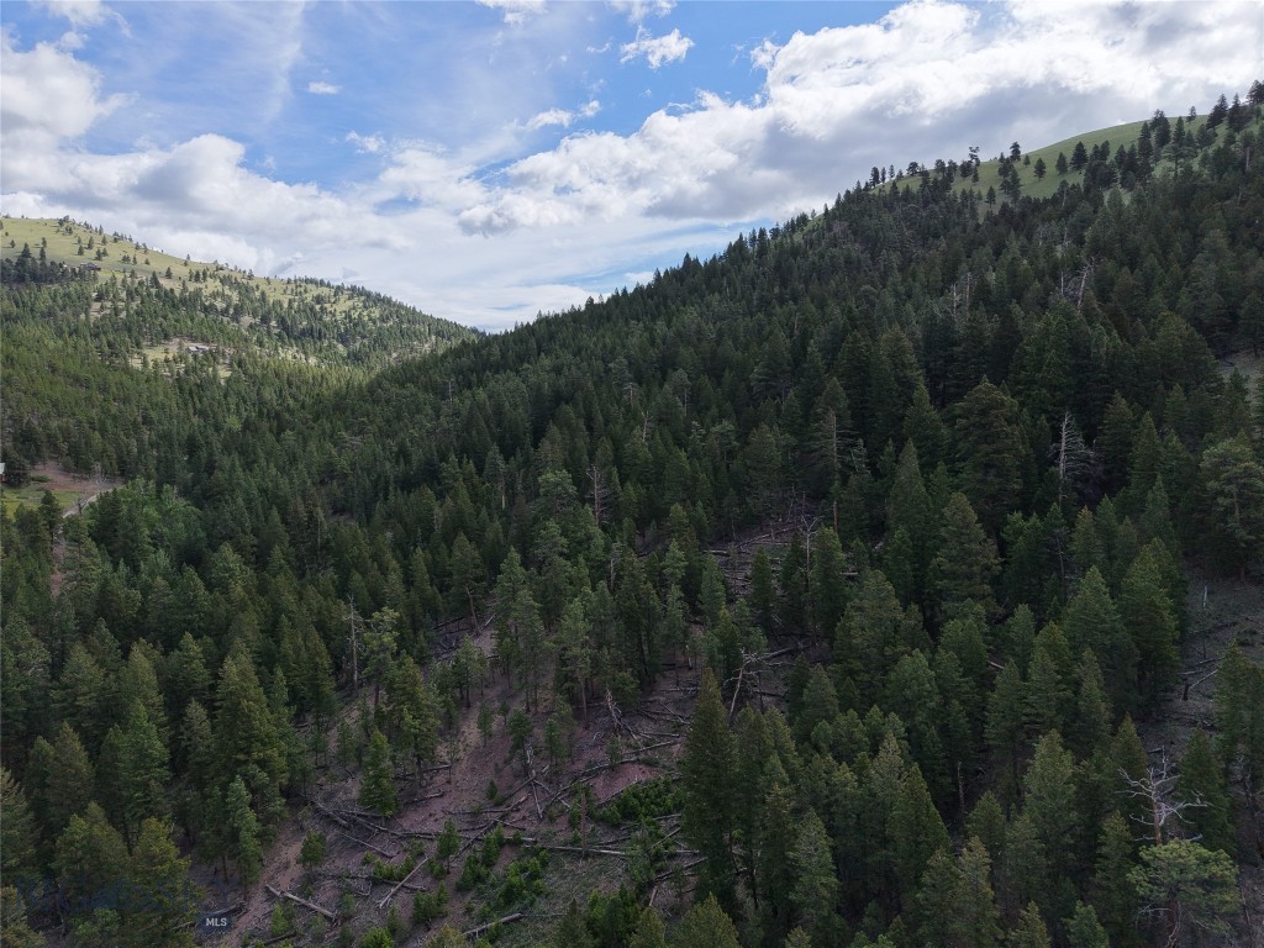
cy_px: 474
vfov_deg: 56.8
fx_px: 876
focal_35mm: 24
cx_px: 632
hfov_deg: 71.6
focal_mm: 8.67
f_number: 1.8
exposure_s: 1/6000
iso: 420
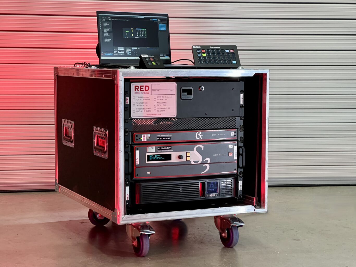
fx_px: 792
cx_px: 178
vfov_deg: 19.1
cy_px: 134
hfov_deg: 25.3
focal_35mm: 77
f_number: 2.8
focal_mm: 9
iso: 200
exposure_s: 1/50
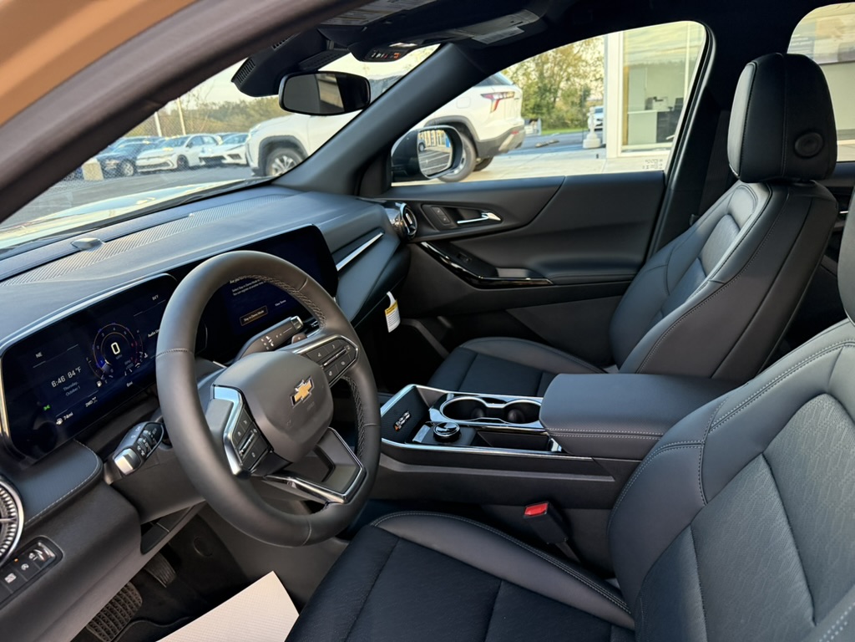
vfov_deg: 56.8
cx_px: 428
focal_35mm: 24
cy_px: 321
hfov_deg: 71.6
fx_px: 593
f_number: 1.78
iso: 250
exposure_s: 1/60
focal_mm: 6.76
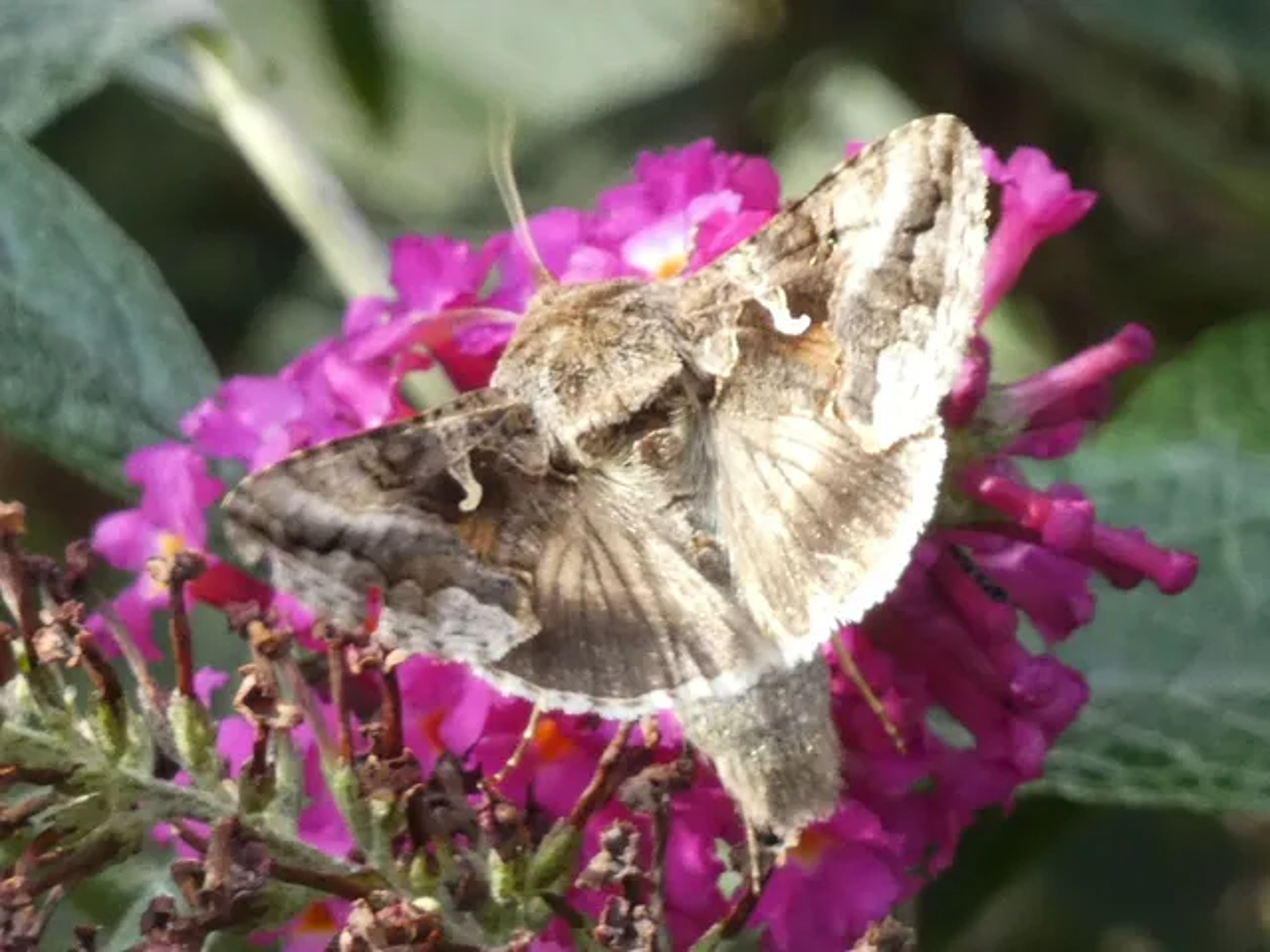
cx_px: 635
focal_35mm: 319
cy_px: 476
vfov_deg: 4.7
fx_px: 11704
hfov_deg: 6.2
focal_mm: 57.2
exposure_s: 1/80
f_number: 5.6
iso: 320
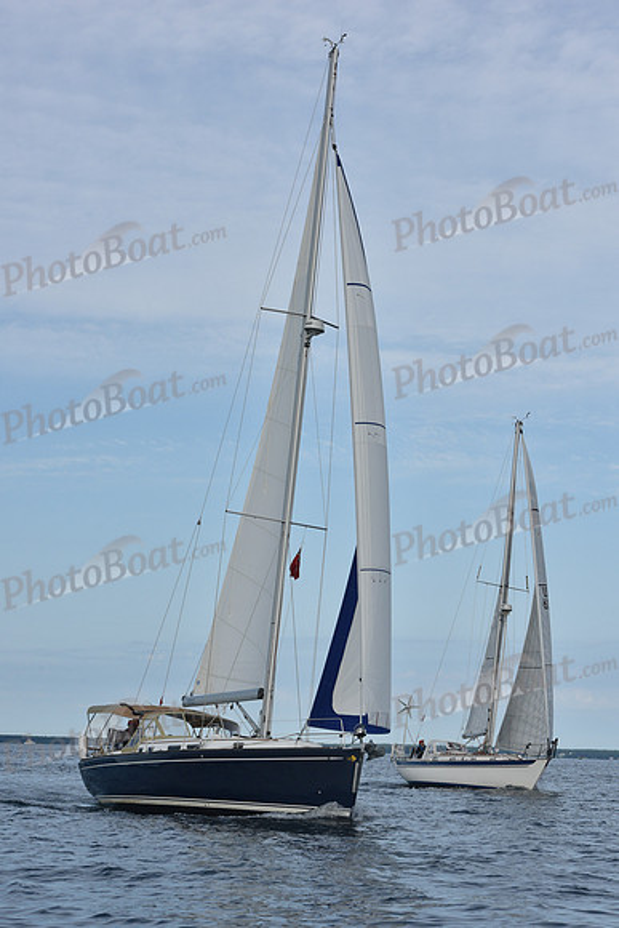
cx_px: 310
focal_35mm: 82
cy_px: 464
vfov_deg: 24.8
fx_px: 2113
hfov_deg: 16.7
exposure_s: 1/1000
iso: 320
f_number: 10
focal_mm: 82
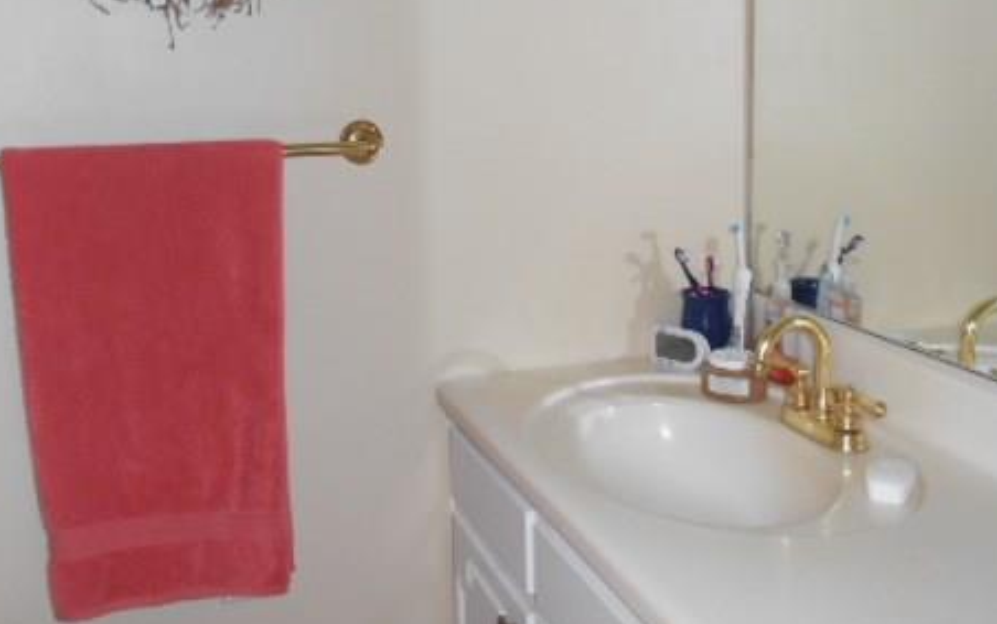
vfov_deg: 32.2
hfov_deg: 50.0
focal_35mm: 39
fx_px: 1060
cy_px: 159
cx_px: 393
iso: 200
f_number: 3.5
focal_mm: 4.6
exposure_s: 1/25
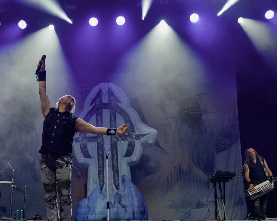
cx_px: 110
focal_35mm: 39
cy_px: 123
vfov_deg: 38.2
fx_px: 320
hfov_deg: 46.6
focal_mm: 28
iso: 320
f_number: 3.5
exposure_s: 1/250
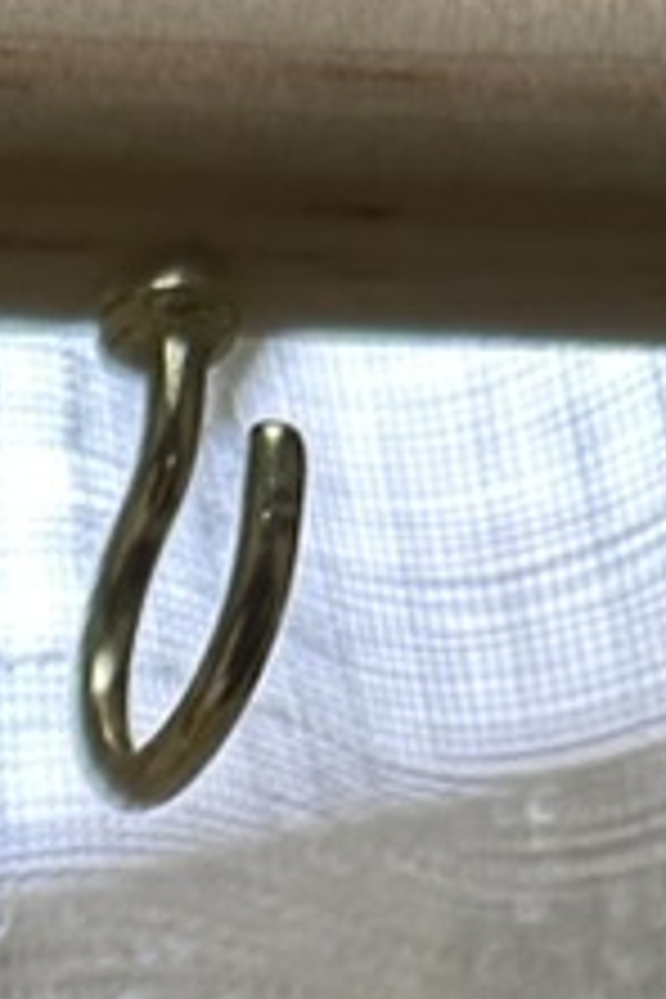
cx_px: -742
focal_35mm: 125
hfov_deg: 10.0
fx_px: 3468
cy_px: 2246
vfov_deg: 13.2
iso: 125
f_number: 1.5
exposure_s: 1/100
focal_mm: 5.7
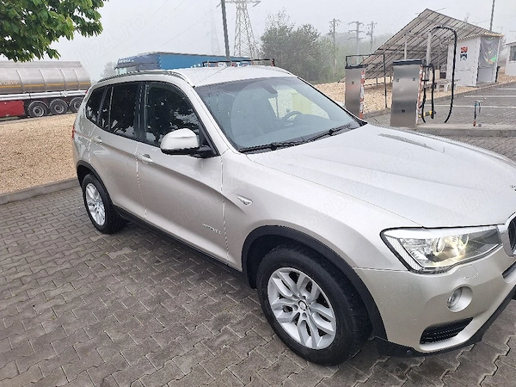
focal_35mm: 23
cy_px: 194
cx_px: 258
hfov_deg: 73.9
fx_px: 343
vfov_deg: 58.9
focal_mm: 5.54
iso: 50
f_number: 1.8
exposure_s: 1/100
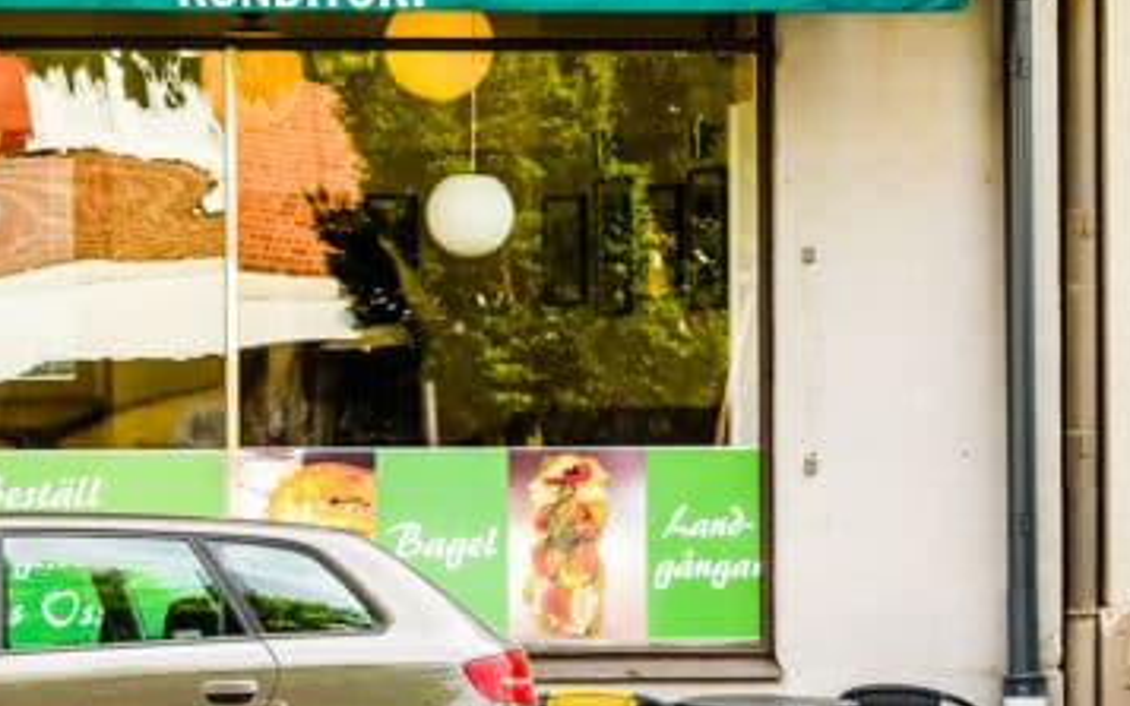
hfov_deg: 6.8
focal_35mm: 307
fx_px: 9453
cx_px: -465
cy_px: 201
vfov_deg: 4.3
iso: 400
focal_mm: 105
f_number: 8
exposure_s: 1/200
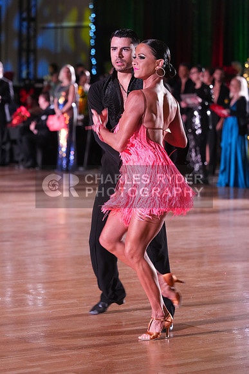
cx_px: 124
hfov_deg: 9.7
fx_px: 1462
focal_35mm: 141
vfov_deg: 14.5
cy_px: 187
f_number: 4.5
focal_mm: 141
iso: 4000
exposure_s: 1/200
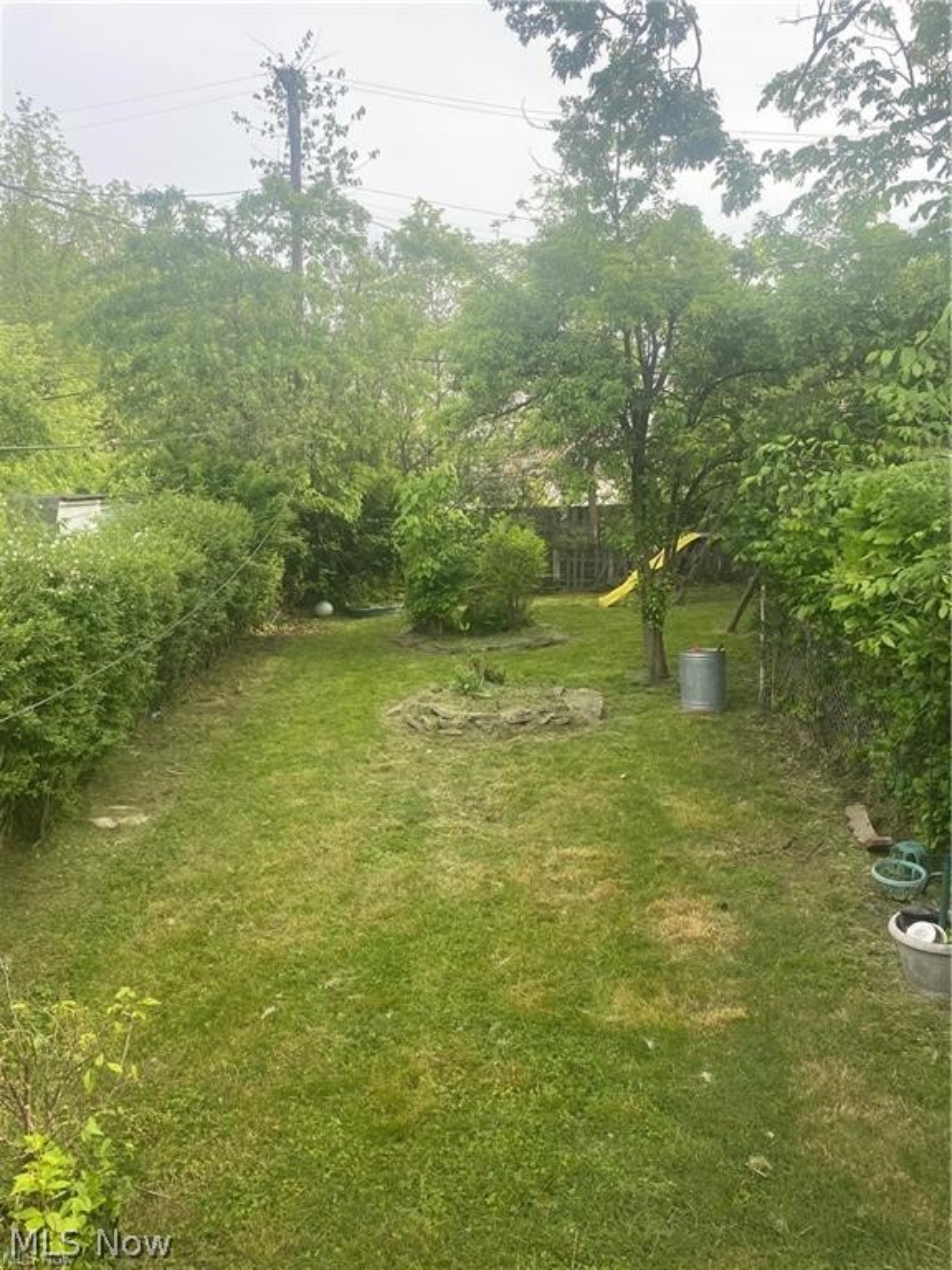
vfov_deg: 67.3
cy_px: 635
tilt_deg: -9.6
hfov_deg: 53.1
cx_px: 476
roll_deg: +2.4
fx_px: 953
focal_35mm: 26
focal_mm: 4.25
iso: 32
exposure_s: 1/557
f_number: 1.8
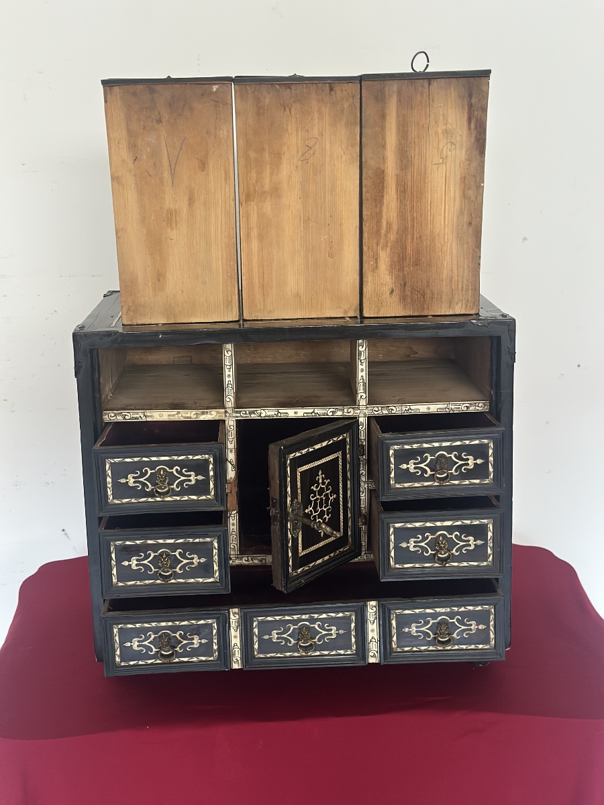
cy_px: 402
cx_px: 302
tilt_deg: -11.9
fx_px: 1117
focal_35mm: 48
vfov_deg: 39.7
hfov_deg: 30.3
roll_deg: +1.4
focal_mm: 6.86
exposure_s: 1/60
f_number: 1.78
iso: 320
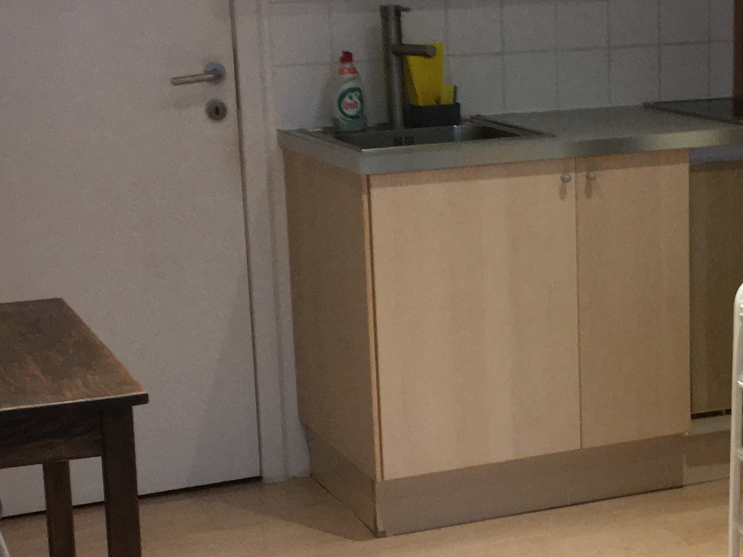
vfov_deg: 18.9
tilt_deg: -13.1
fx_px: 1674
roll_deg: +0.5
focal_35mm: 78
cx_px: 529
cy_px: 329
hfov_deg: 24.8
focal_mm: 4.15
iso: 200
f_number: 2.2
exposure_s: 1/17
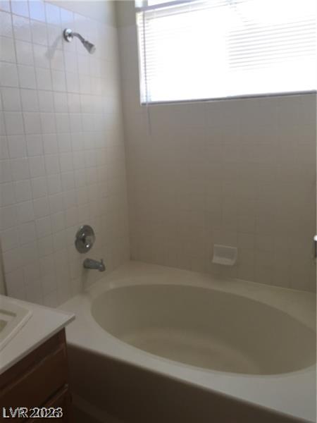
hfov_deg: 48.2
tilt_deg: -11.7
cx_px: 158
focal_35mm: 29
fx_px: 354
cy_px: 212
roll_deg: +0.7
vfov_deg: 61.7
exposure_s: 1/120
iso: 40
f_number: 2.2
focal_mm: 4.15
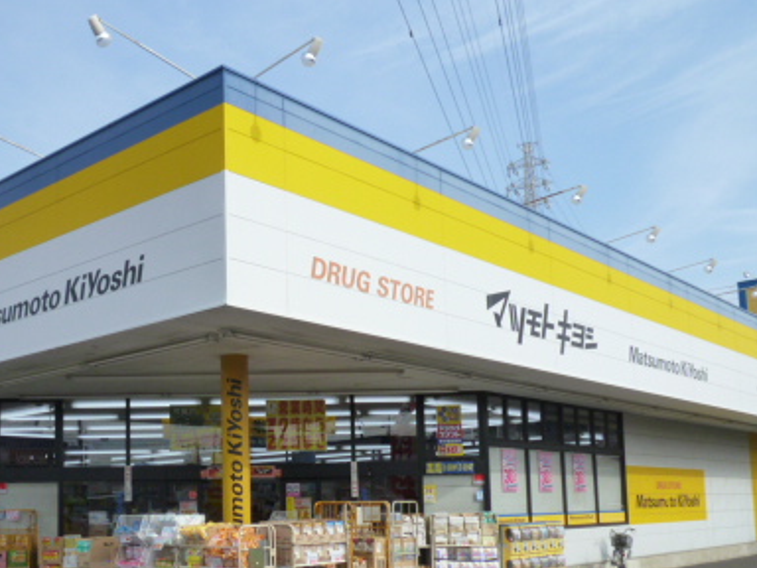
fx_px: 875
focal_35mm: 40
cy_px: 392
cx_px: 284
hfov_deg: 46.4
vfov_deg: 35.5
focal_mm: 4.3
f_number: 4.5
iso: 125
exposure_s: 1/400
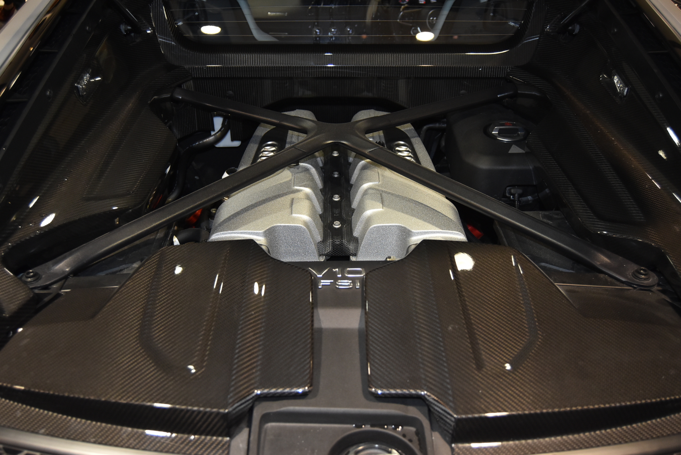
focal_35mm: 33
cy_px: 228
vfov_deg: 40.0
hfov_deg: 57.2
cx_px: 340
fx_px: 625
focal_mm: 22
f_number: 4
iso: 1250
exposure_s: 1/60
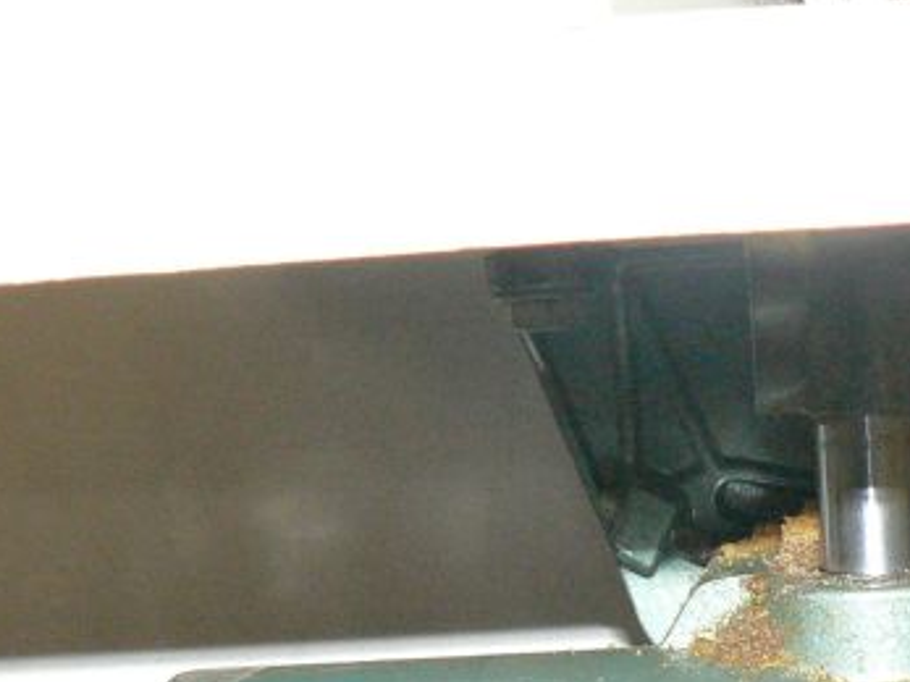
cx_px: 616
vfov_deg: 17.3
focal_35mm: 83
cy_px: 687
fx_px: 2181
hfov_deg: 23.4
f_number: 2.8
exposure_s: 1/30
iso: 400
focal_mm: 6
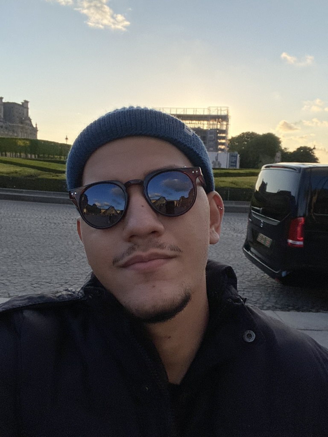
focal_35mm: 30
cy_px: 218
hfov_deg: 46.8
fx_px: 379
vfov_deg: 60.0
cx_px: 164
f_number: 2.2
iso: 25
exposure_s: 1/1634
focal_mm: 2.71
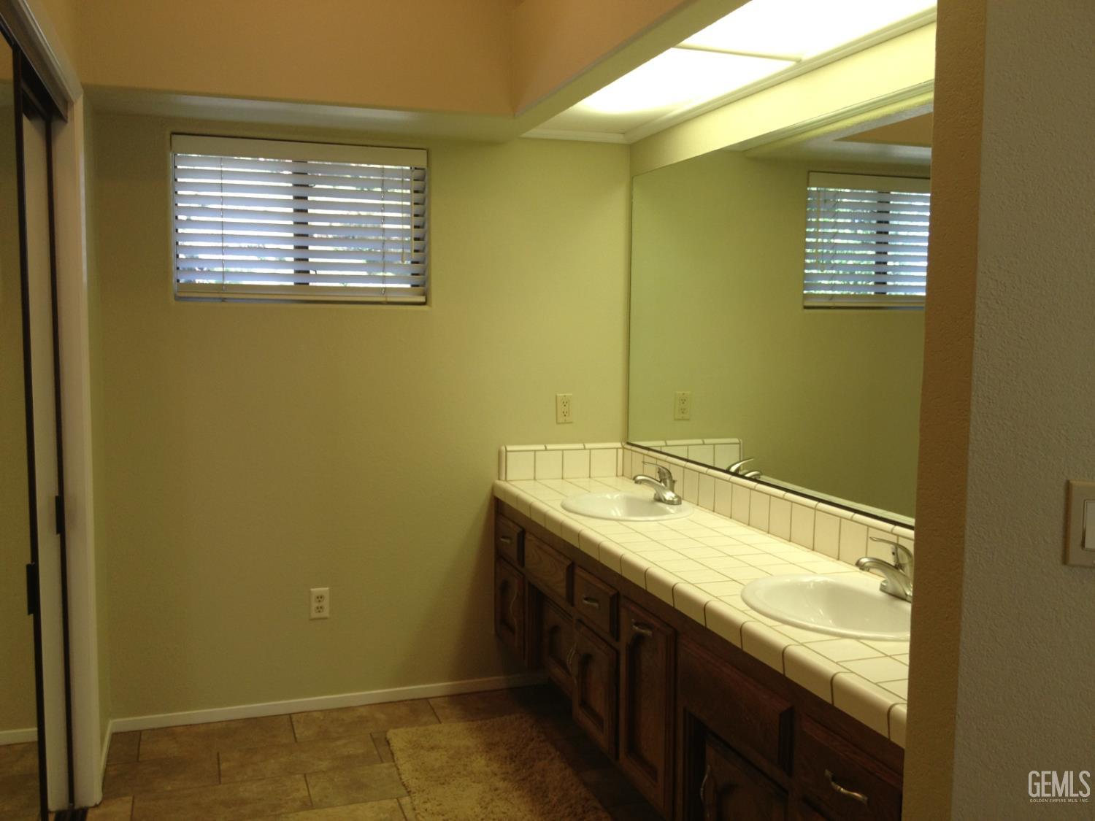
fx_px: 1107
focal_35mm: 35
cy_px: 410
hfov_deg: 52.6
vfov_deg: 40.7
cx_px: 548
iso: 50
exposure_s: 1/40
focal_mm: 4.28
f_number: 2.4
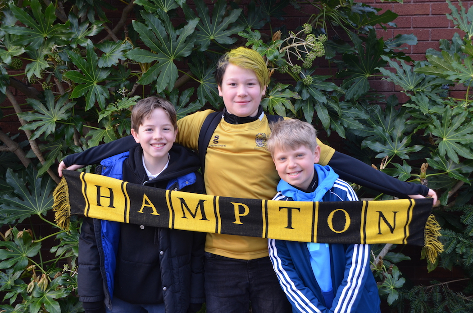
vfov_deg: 30.7
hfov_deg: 45.1
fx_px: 570
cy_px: 156
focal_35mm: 44
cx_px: 236
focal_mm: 29
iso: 280
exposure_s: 1/125
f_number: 5.6
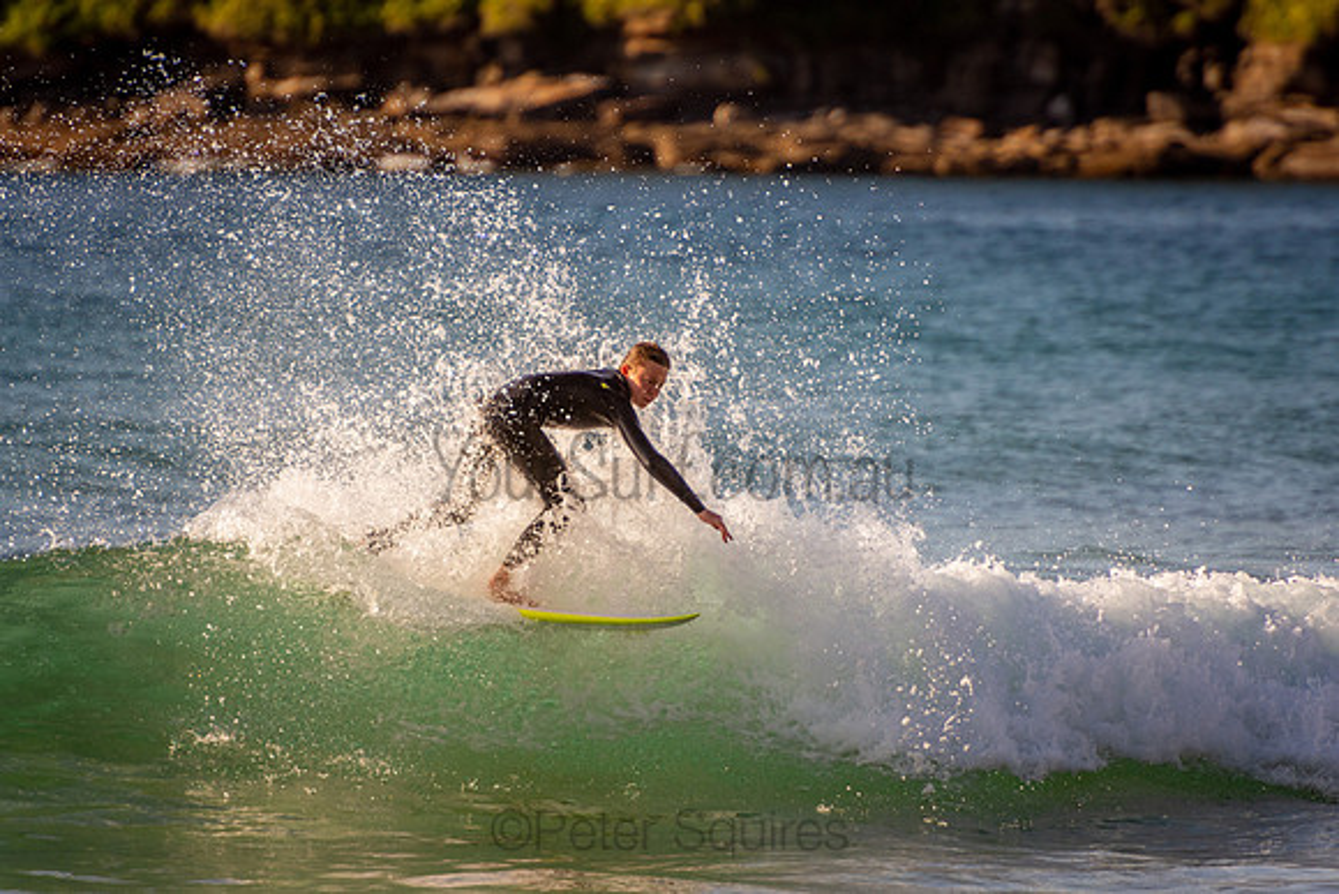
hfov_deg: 3.4
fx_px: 22321
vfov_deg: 2.3
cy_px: 447
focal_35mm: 600
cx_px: 670
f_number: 5.6
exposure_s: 1/2000
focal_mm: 400
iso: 560
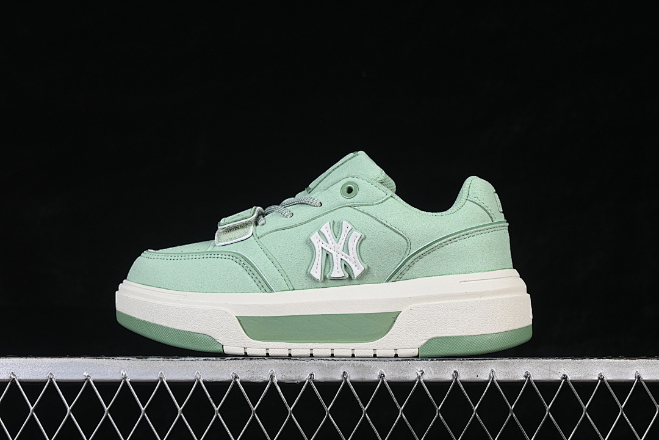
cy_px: 220
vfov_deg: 18.2
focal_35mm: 75
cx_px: 330
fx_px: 1373
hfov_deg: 27.0
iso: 160
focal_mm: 50
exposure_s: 1/80
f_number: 8
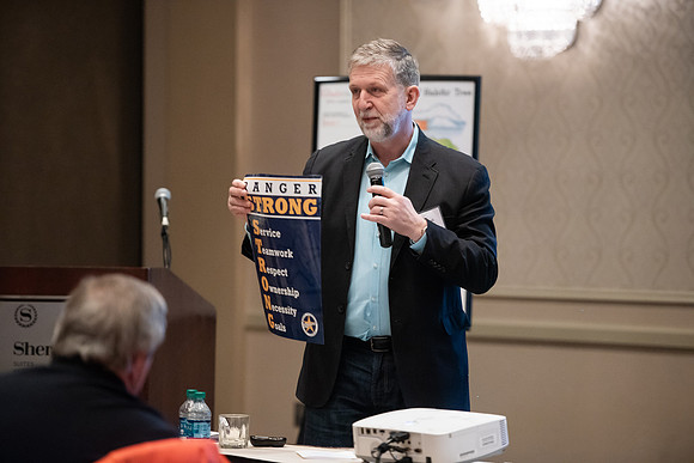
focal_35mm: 165
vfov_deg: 8.3
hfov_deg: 12.4
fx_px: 3181
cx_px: 347
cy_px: 232
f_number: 2.8
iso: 5000
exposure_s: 1/200
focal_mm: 165
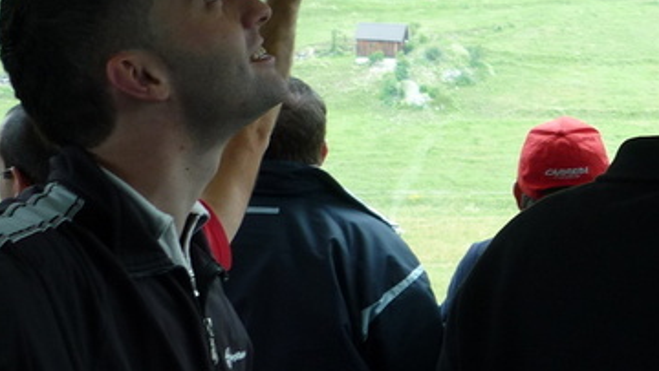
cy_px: 155
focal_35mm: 79
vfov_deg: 15.3
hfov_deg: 25.3
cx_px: 690
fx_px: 1381
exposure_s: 1/60
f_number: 2.8
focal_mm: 5.5
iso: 100
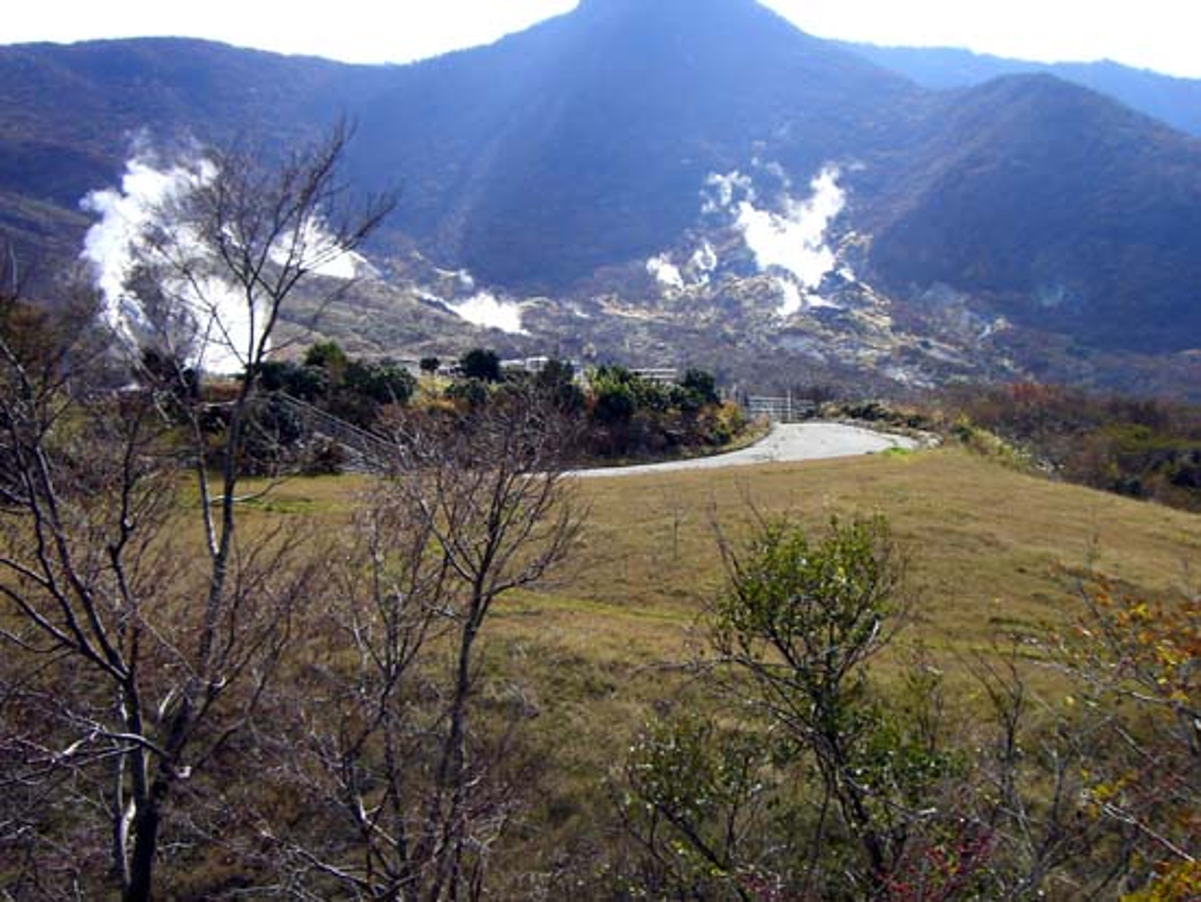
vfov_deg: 37.7
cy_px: 451
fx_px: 1319
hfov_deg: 49.0
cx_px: 600
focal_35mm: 38
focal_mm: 6.2
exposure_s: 1/400
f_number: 4.3
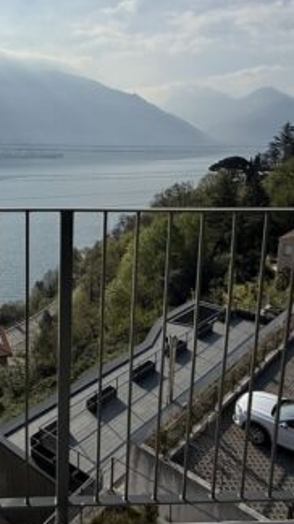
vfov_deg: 60.7
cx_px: 47
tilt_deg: -10.3
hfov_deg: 35.1
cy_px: 222
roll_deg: -1.0
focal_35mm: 32
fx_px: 444
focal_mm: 2.22
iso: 50
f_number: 2.2
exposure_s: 1/5618
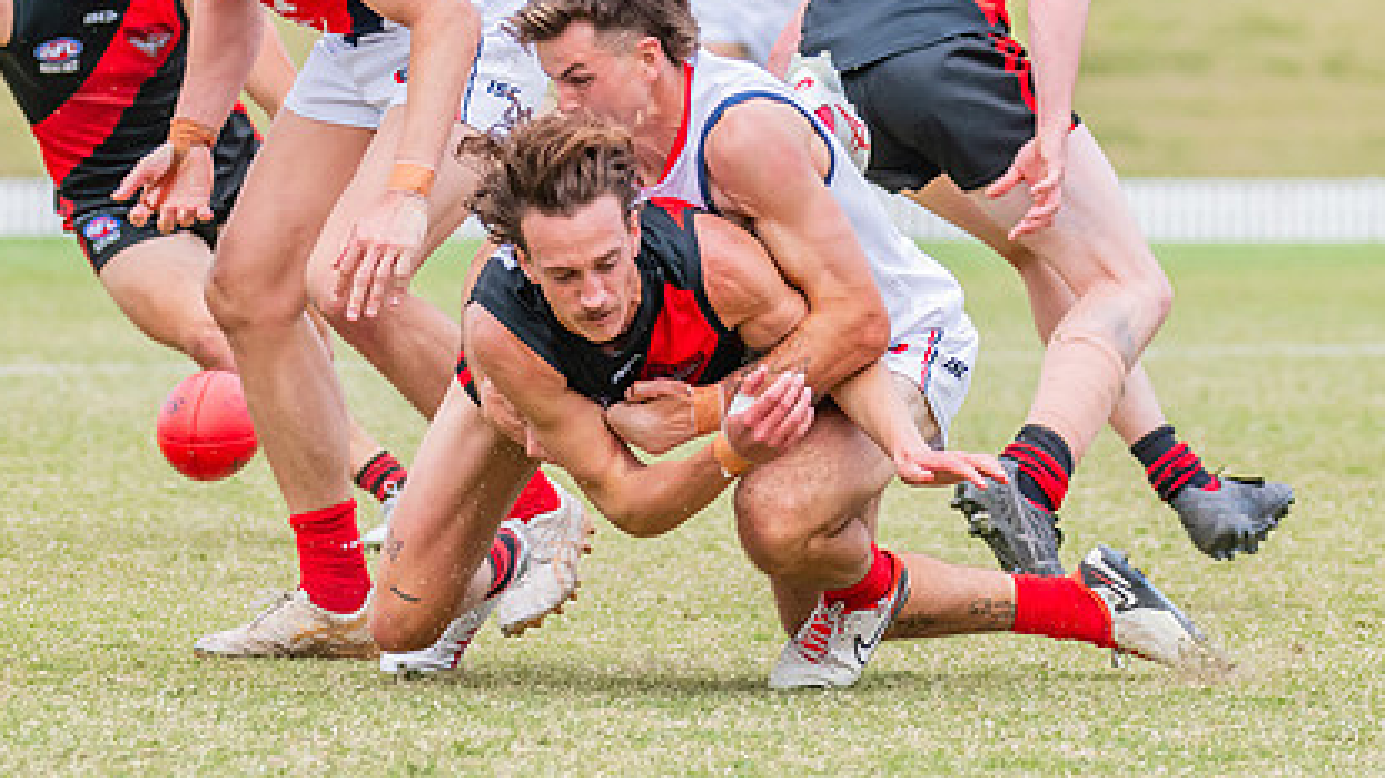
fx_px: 18574
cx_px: 337
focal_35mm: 506
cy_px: 125
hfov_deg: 4.3
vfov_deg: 2.4
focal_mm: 240
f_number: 6.3
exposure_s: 1/1250
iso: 800
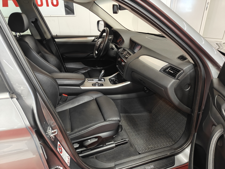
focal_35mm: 24
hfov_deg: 71.6
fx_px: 156
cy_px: 84
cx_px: 112
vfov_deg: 56.8
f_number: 1.8
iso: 160
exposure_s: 1/50
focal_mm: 5.59
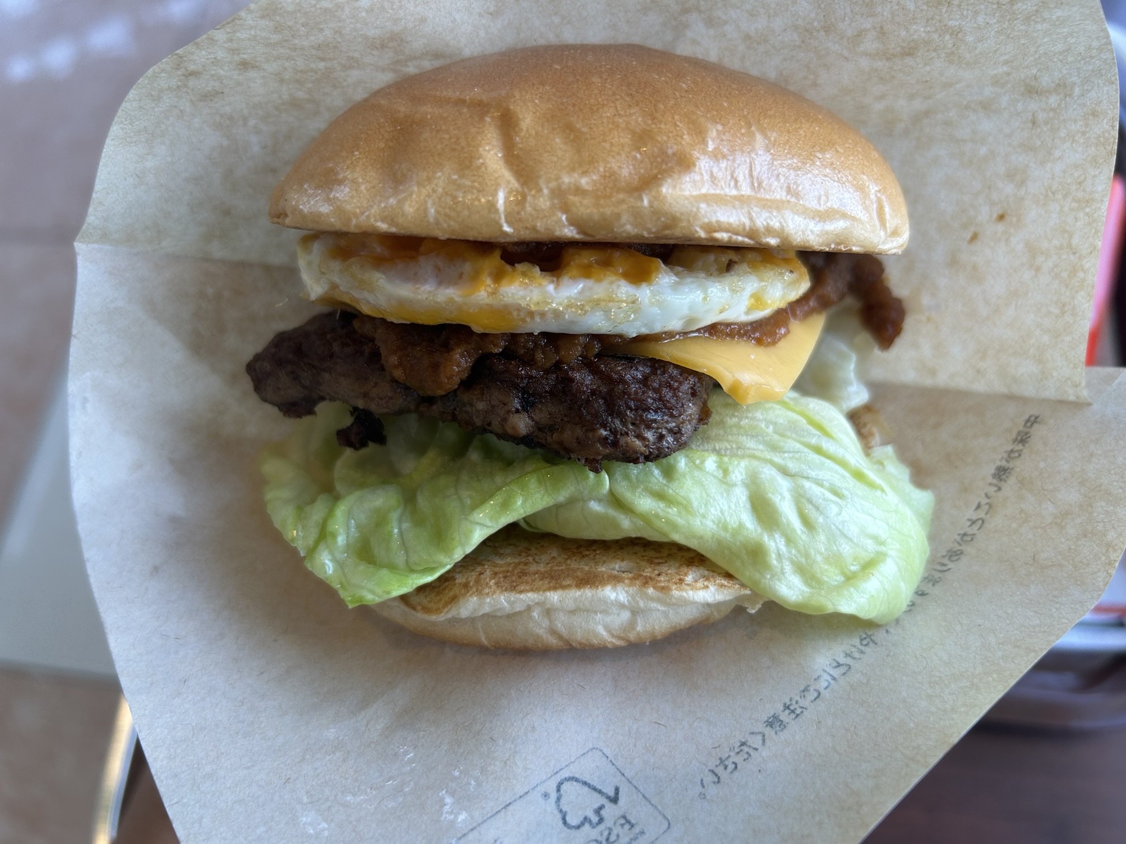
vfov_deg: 53.1
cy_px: 422
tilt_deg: -65.5
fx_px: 846
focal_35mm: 26
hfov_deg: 67.3
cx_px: 563
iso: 40
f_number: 1.5
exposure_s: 1/164
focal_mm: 5.7
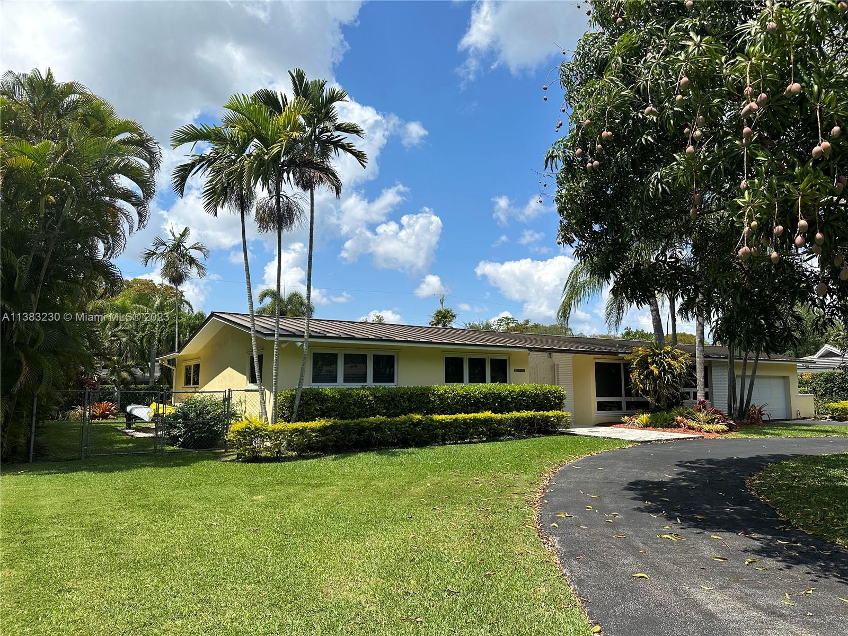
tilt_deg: +6.1
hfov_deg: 71.6
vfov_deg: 56.8
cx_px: 424
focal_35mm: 24
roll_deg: +0.2
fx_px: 588
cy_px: 318
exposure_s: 1/5263
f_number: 1.78
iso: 80
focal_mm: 6.86
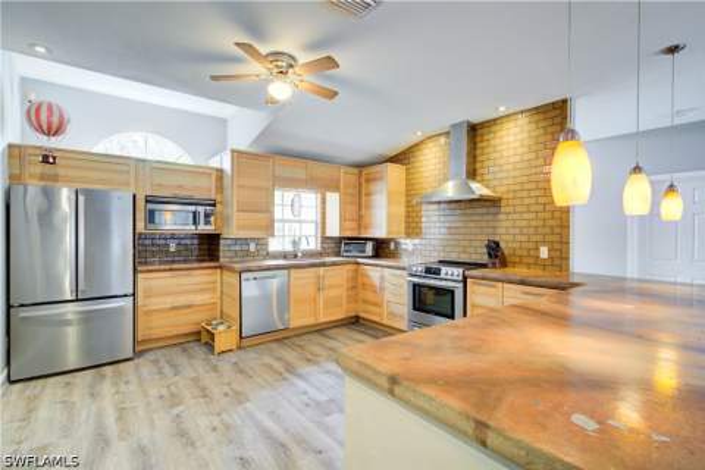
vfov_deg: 73.7
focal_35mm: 16
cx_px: 352
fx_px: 313
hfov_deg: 96.7
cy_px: 235
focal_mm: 16
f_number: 8
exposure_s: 1/2
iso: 500
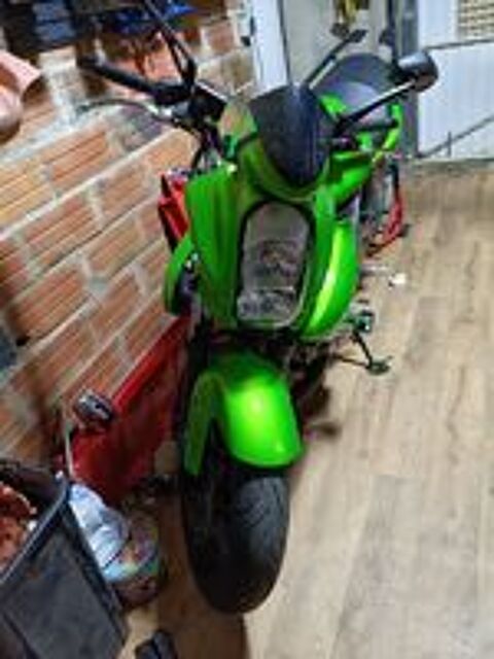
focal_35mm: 26
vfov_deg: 67.3
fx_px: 495
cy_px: 330
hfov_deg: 53.1
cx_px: 247
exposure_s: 1/33.3
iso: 578
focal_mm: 4.94
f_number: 1.5
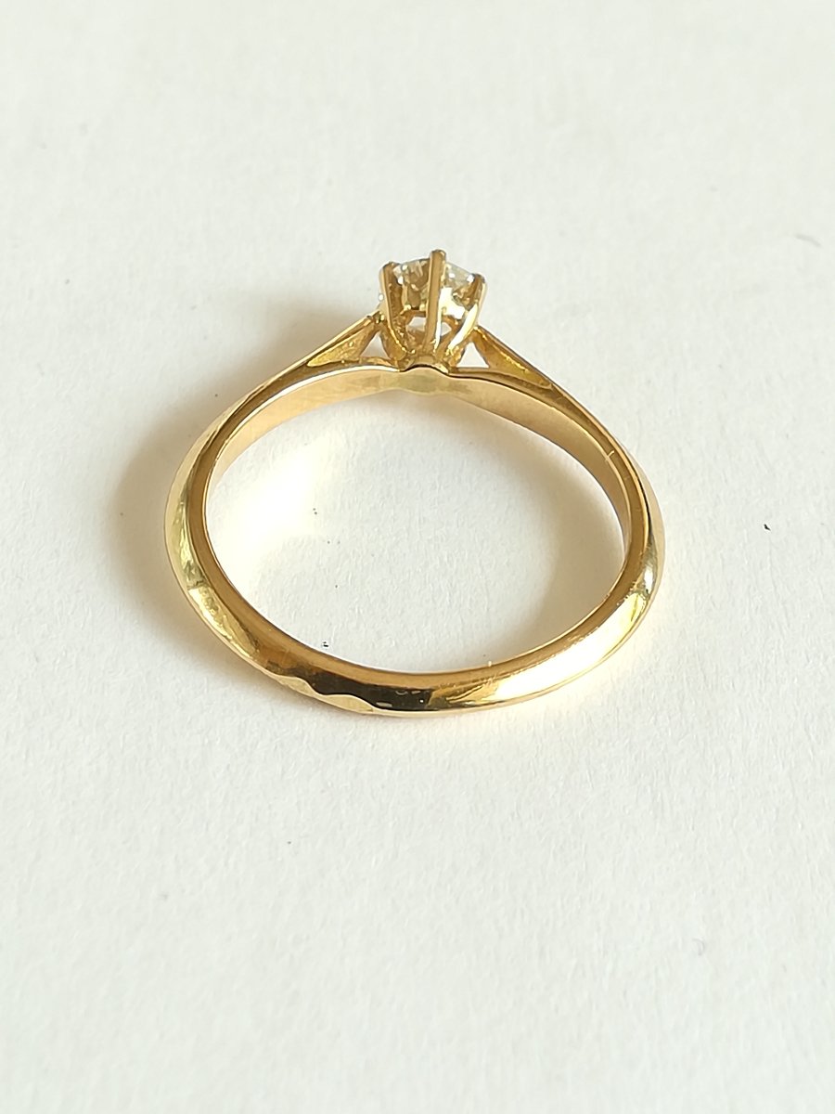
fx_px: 2605
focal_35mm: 81
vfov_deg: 24.1
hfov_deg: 18.2
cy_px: 557
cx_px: 418
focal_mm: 3.83
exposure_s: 1/60
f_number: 2.2
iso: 64
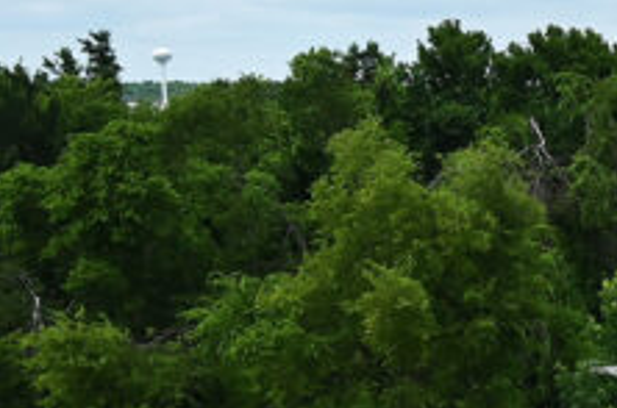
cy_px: 445
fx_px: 2292
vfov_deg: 10.1
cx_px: 1287
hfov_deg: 13.0
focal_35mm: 134
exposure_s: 1/2500
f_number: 4.5
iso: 250
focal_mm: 29
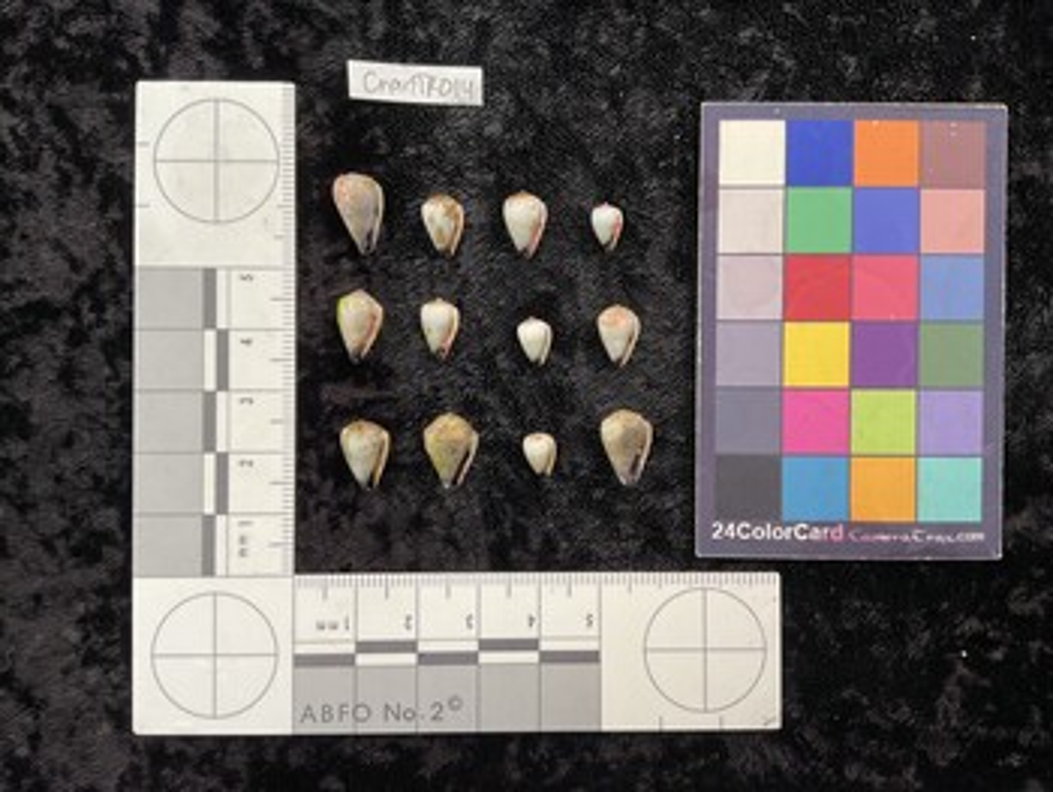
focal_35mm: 29
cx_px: 526
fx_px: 883
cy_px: 396
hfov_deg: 61.6
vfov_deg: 48.3
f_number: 1.8
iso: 64
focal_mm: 3
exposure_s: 1/50
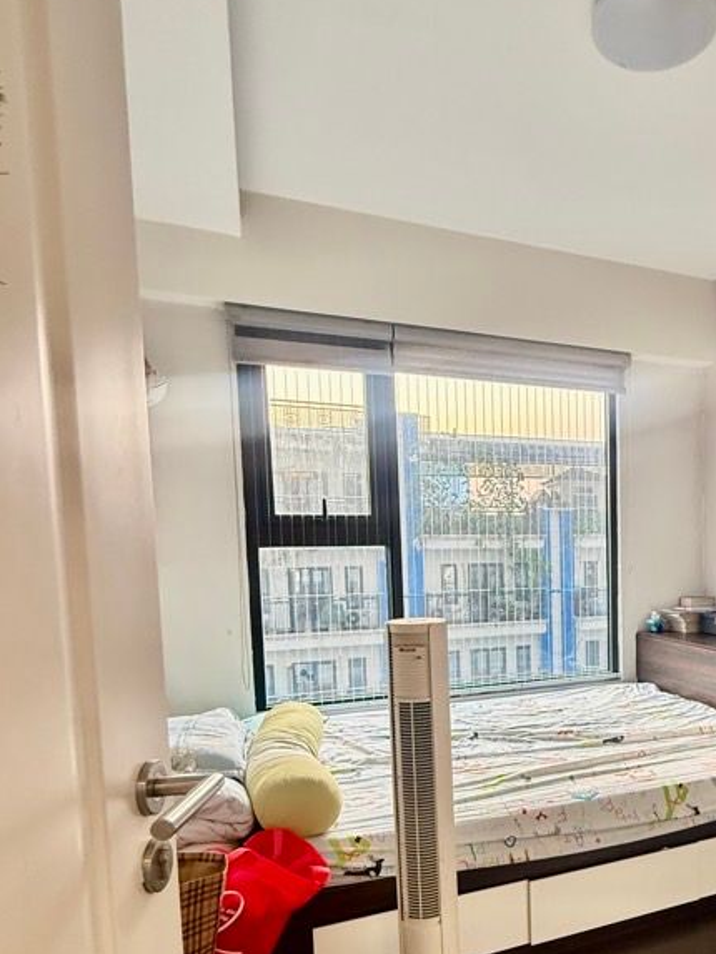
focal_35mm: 25
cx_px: 584
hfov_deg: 51.1
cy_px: 614
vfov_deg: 68.0
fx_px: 689
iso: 320
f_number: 2.2
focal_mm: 2.22
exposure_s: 1/100
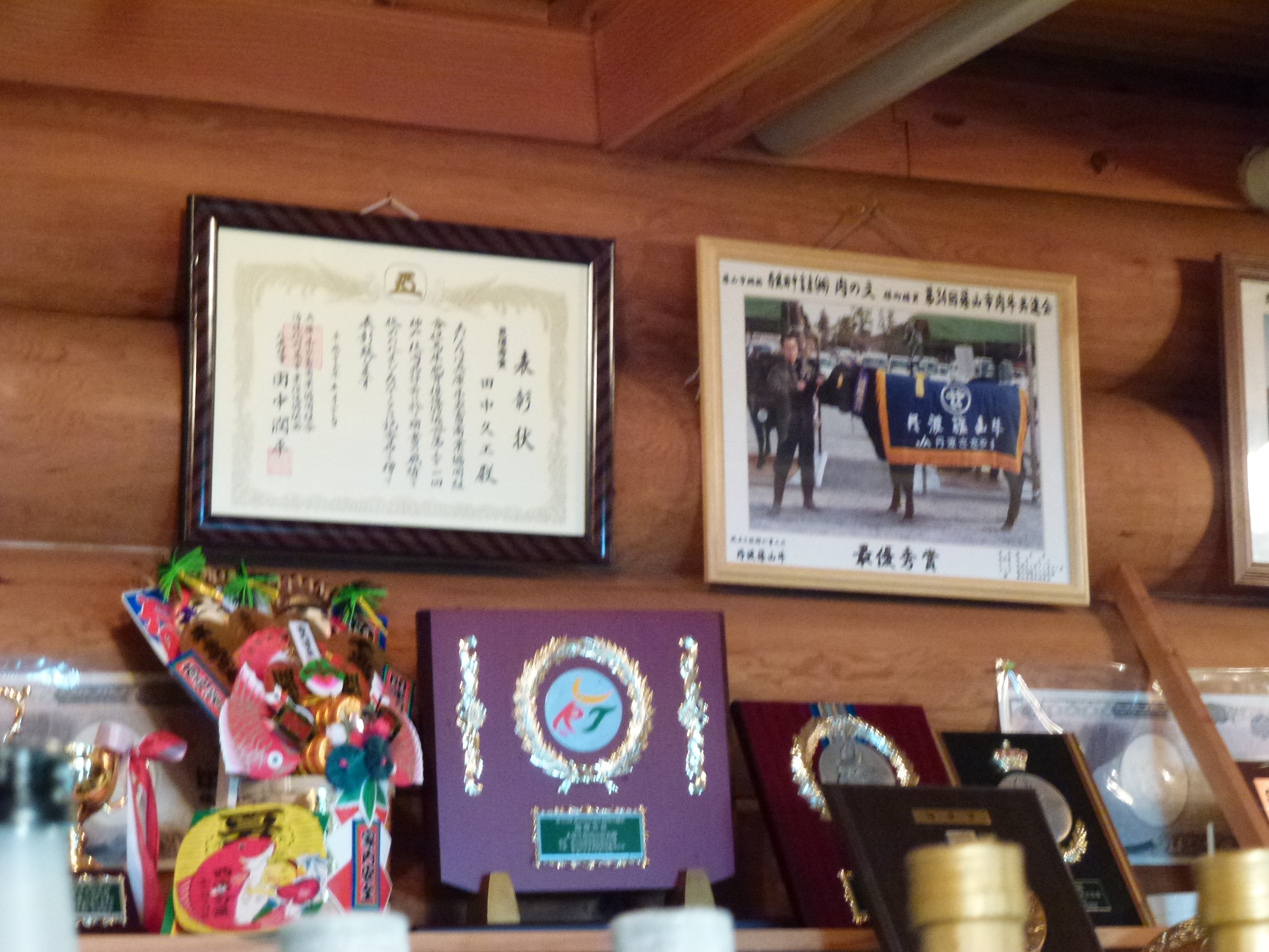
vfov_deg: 14.9
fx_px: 3630
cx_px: 652
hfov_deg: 19.8
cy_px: 475
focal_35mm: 99
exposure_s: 1/4
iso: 400
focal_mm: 17.3
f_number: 5
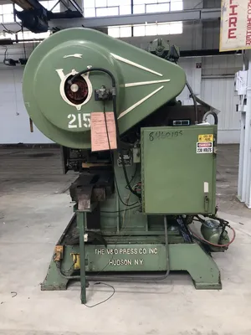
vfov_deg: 63.4
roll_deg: +1.0
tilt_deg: -8.6
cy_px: 168
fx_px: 271
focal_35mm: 28
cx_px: 126
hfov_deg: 49.7
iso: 25
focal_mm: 4
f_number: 1.8
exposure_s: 1/30
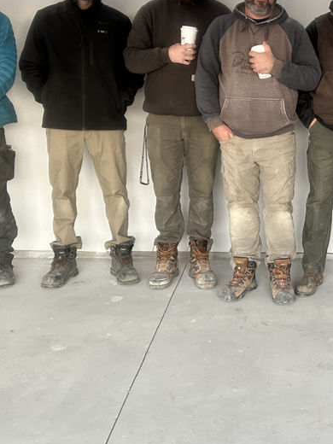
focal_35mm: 58
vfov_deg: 32.8
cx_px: 344
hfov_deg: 24.0
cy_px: 131
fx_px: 744
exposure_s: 1/60
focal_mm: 5.7
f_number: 1.5
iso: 250
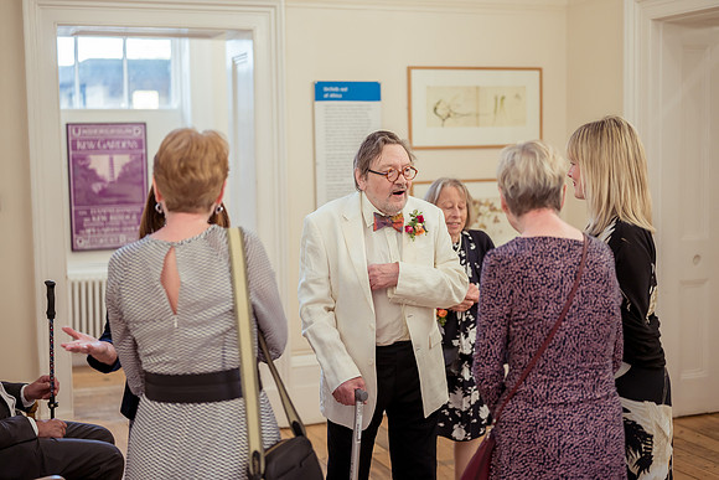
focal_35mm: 50
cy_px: 240
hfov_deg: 39.5
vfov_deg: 27.0
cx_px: 360
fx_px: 1000
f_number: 2
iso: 1100
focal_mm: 50
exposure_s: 1/500
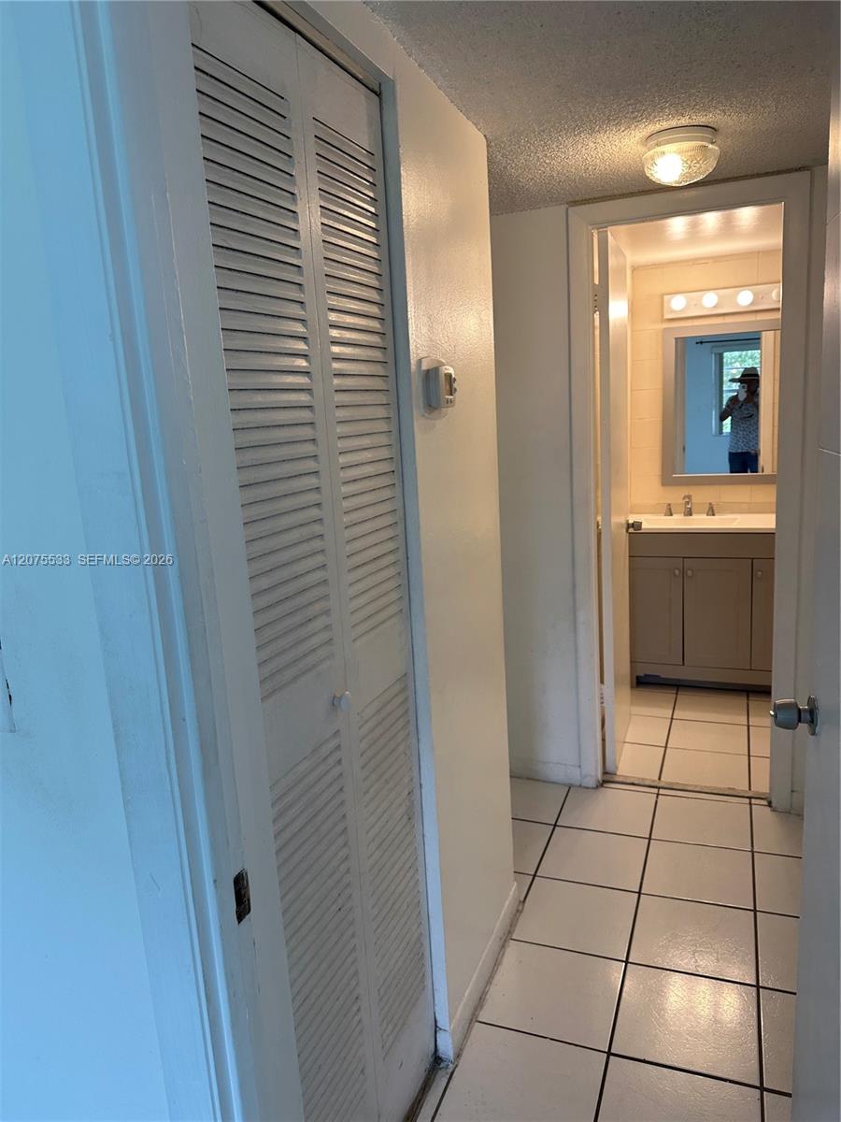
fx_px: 777
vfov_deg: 71.6
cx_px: 420
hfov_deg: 56.8
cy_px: 561
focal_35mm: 24
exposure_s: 1/161
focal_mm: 6.86
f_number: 1.78
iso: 80
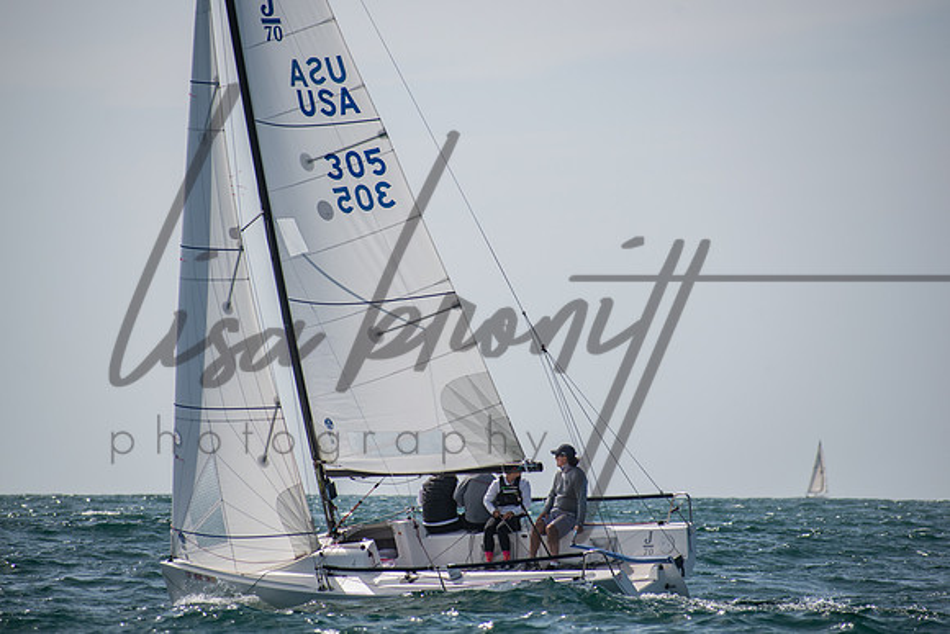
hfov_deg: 6.5
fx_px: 8374
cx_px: 475
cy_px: 317
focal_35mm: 317
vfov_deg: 4.3
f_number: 6.3
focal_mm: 200
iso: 200
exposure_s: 1/1250
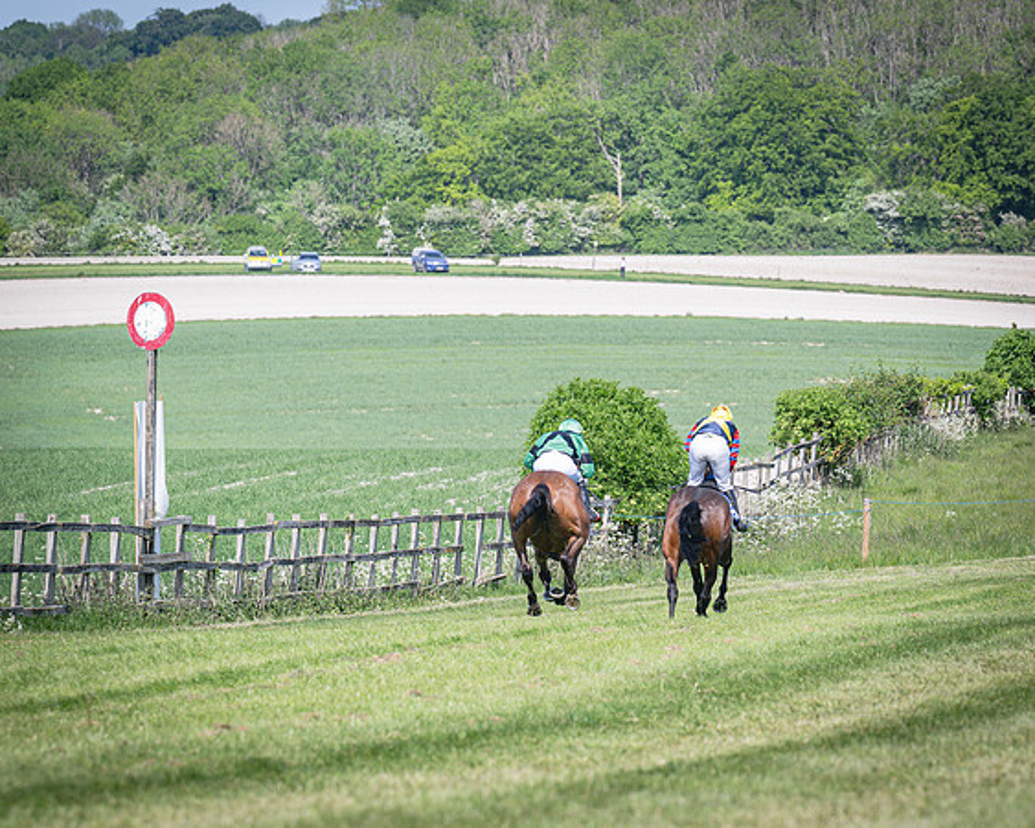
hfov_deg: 6.8
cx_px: 726
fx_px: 8645
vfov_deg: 5.5
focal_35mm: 282
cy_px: 501
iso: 400
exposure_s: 1/2000
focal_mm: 150
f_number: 5
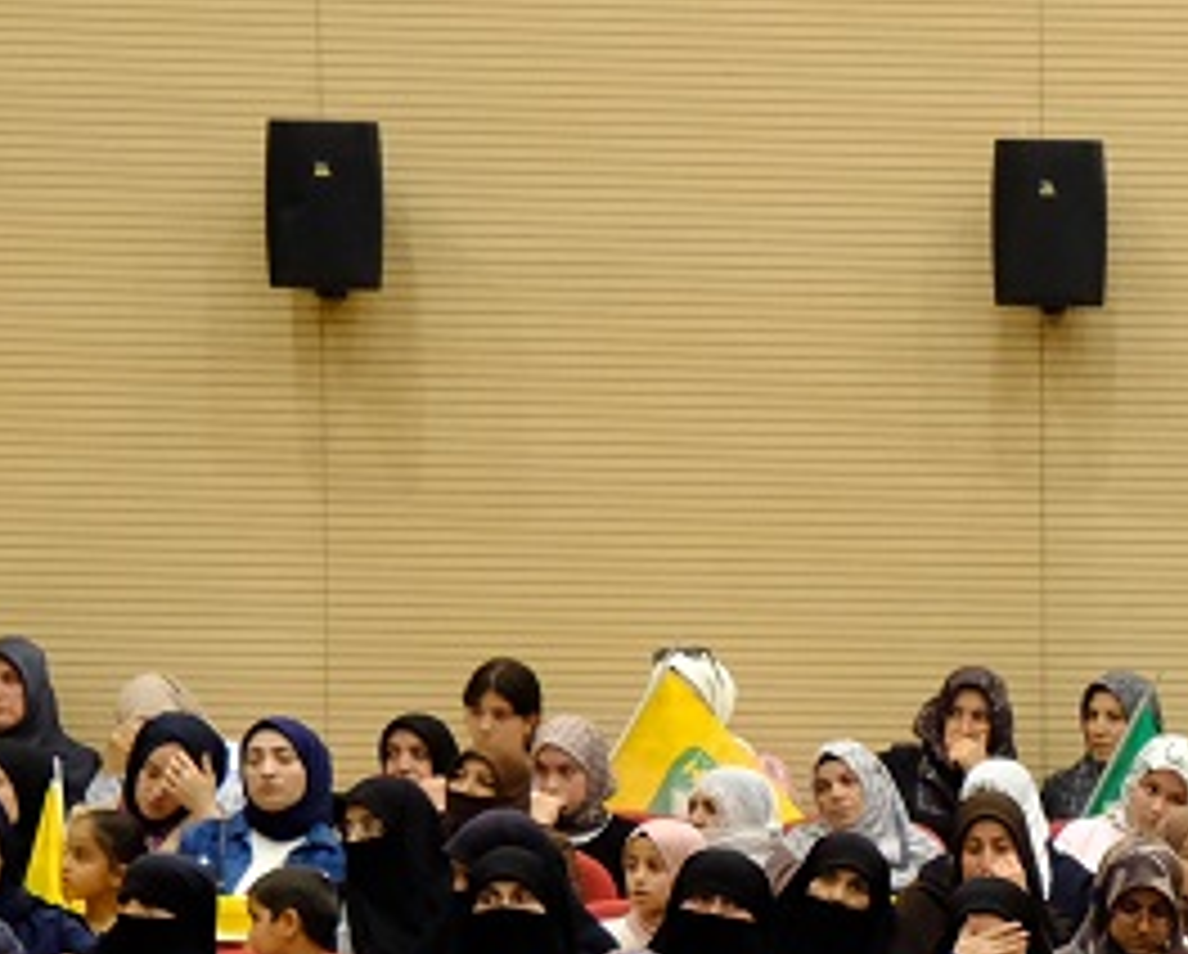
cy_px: 1926
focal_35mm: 223
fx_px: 7852
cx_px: 2264
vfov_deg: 6.7
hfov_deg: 8.3
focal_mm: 30.8
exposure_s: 1/40
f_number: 4
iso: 1600
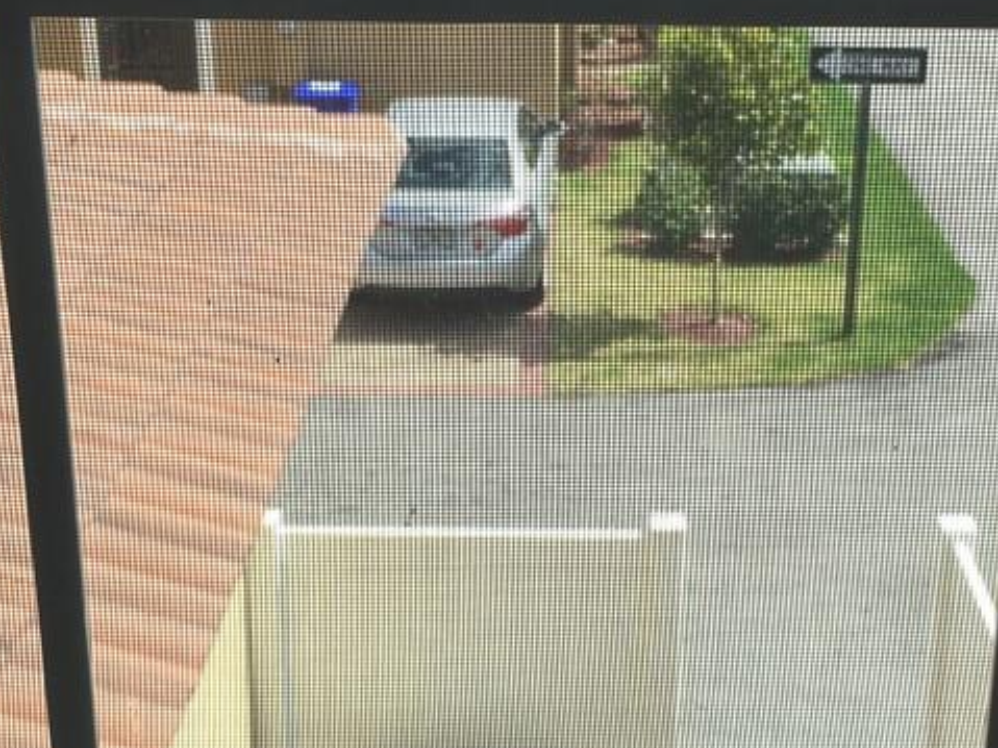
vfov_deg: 23.6
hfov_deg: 31.1
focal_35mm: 62
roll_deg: -0.2
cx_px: 608
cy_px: 379
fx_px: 1787
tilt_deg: -21.9
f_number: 2.2
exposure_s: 1/646
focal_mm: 4.15
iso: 25
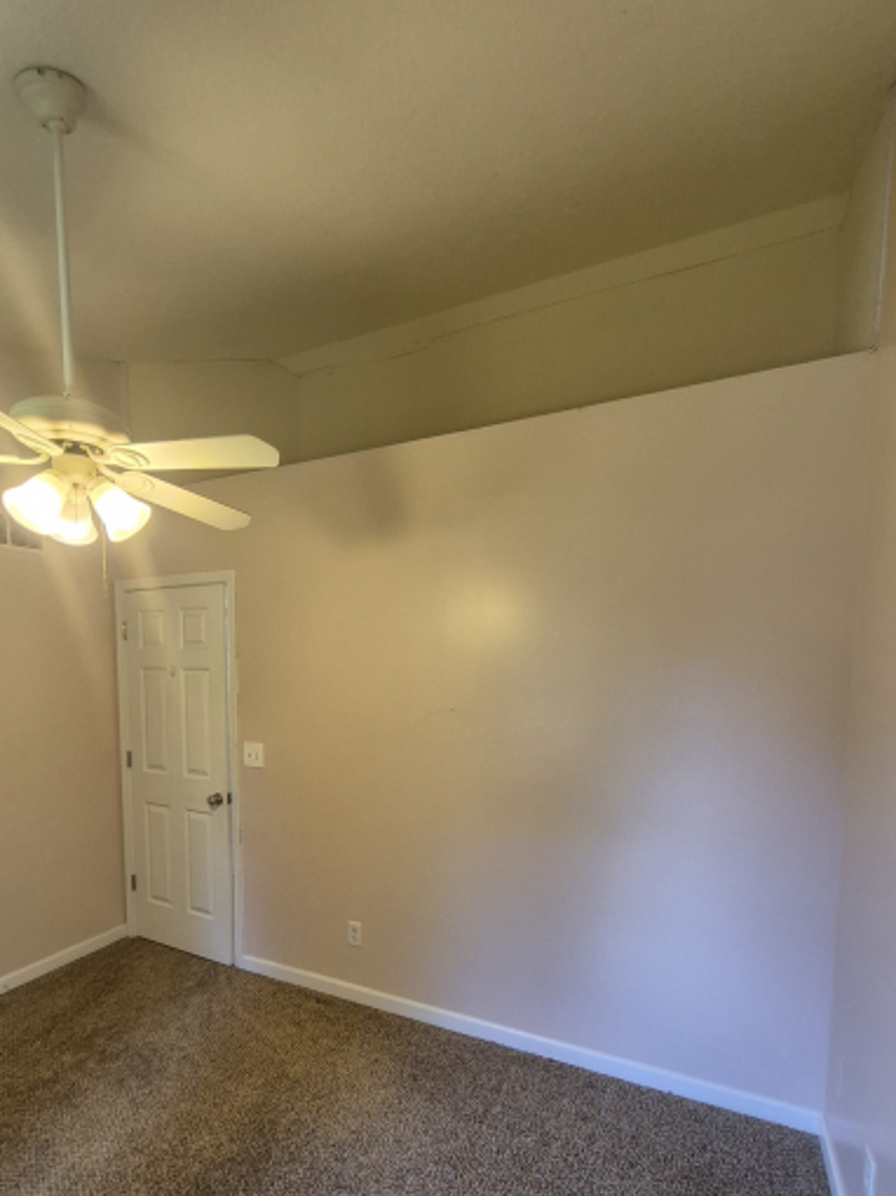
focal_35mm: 17
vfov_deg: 89.9
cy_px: 716
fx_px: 587
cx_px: 368
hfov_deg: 74.0
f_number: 2.2
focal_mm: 1.74
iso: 200
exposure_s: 1/60
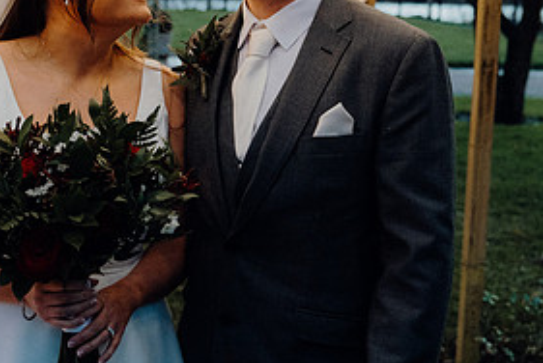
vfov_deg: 19.9
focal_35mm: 68
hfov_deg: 29.5
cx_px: 193
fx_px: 1027
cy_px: 94
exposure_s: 1/160
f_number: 3.5
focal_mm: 33
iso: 5000
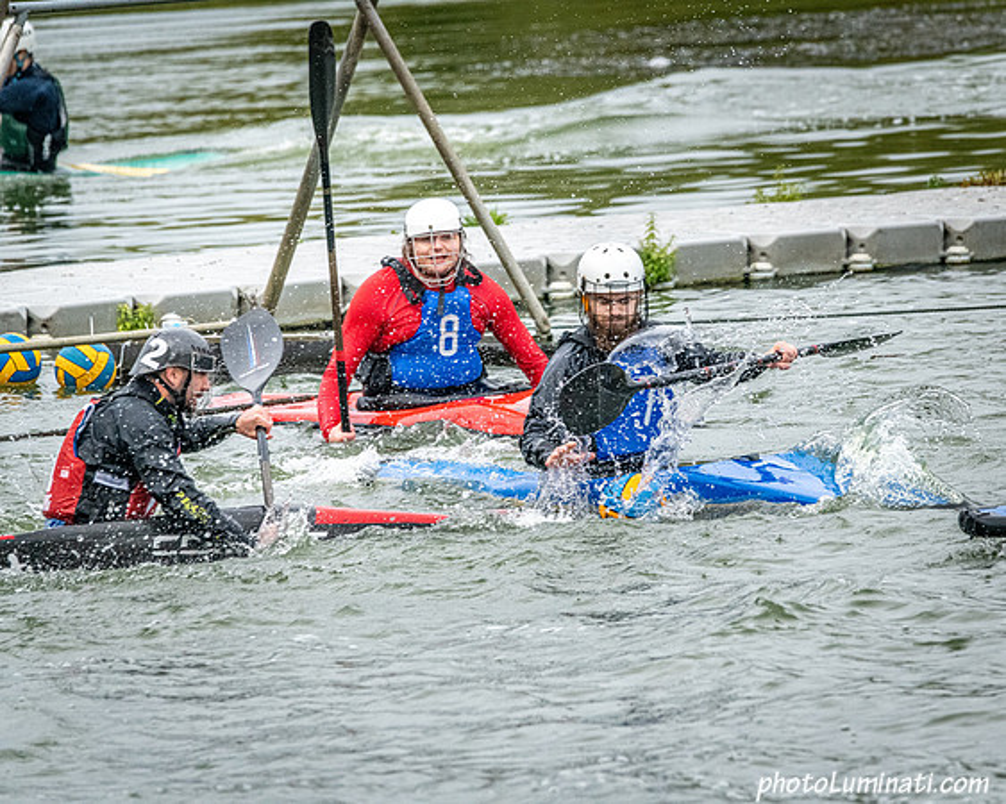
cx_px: 592
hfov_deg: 4.3
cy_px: 402
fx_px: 13408
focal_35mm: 450
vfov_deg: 3.4
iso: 3200
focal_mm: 400
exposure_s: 1/2000
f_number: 8
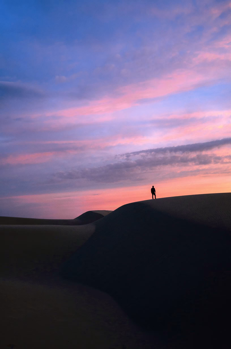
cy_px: 174
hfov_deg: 43.4
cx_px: 116
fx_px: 290
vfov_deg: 62.0
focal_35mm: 30
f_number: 4.5
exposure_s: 1/100
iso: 400
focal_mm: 20
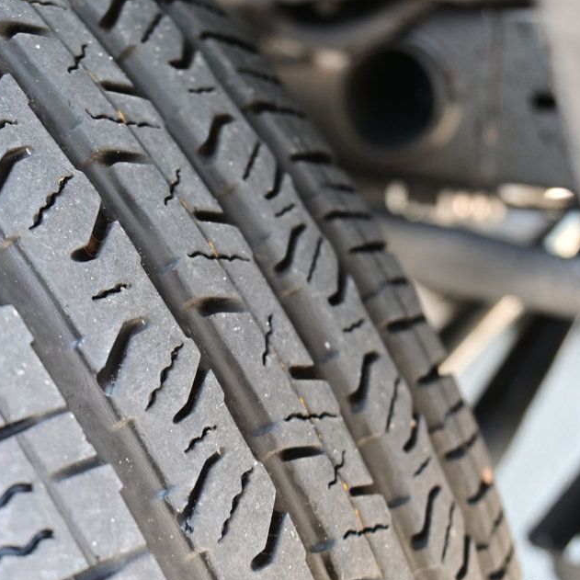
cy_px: 309
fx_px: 980
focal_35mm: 52
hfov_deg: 32.9
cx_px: 238
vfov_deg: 33.0
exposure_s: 1/40
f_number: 4.2
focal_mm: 25
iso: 280
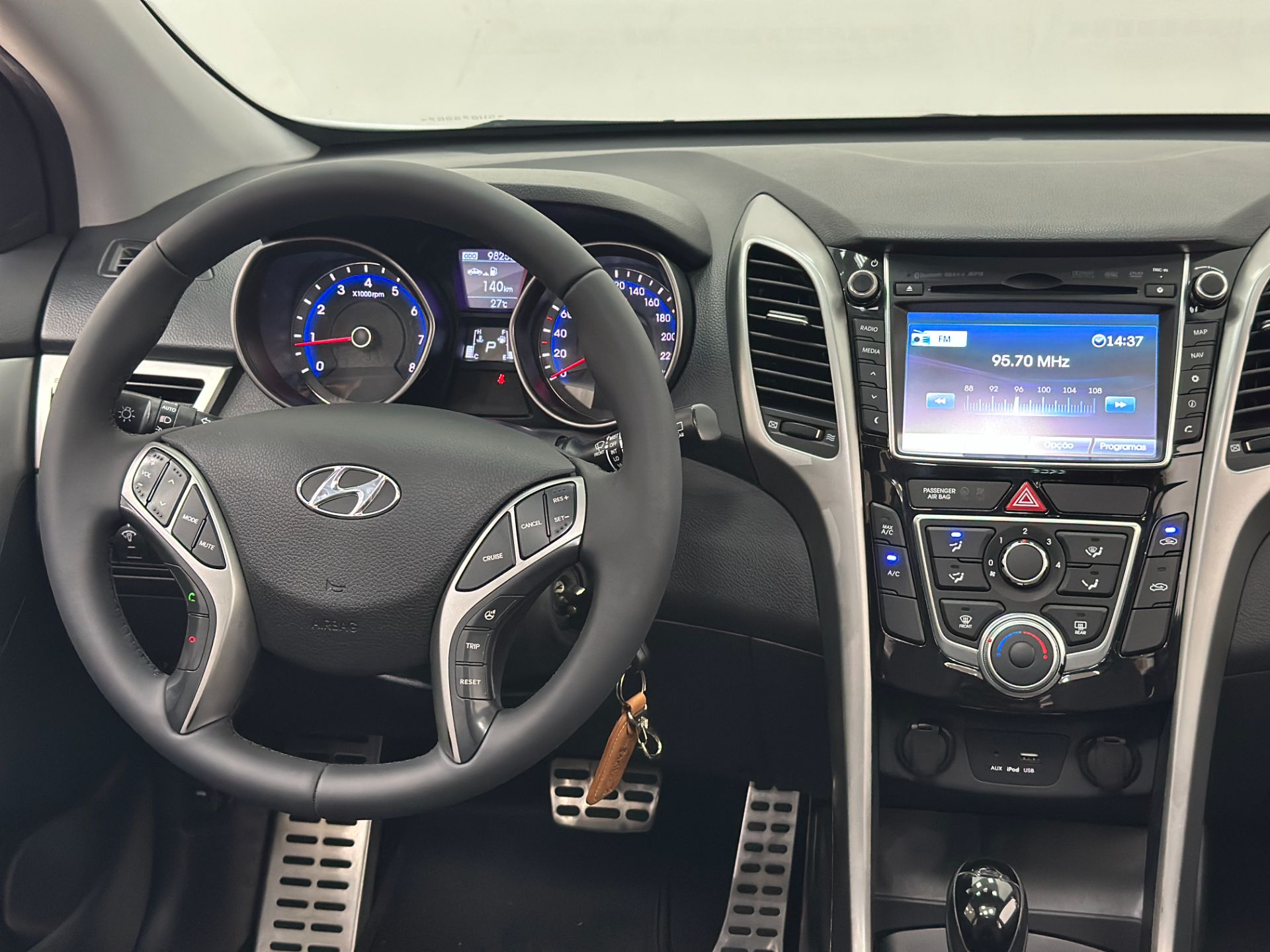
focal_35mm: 48
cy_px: 476
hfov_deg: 39.7
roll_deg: +1.4
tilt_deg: -18.4
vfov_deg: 30.3
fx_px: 1761
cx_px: 635
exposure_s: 1/40
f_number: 1.78
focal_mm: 6.86
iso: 400
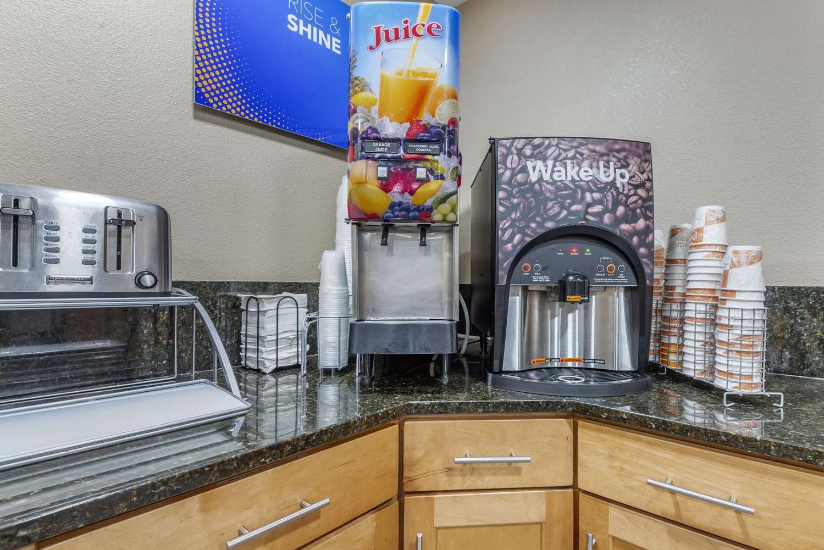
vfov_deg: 73.8
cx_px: 412
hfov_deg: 96.7
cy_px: 275
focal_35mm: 16
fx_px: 366
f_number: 10
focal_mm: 16
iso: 400
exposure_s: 1/13
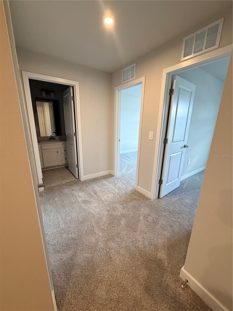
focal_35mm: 14
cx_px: 116
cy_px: 156
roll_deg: -1.4
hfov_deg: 85.7
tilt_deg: -13.9
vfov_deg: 102.1
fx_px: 126
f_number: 2.2
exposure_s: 1/120
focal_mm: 2.22
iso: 320
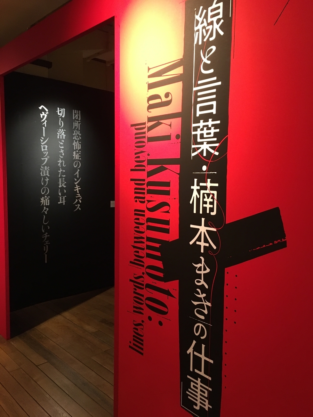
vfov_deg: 61.7
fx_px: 350
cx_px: 156
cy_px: 208
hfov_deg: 48.2
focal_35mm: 29
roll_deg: -1.2
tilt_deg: -5.2
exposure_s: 1/30
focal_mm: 4.15
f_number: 2.2
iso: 200
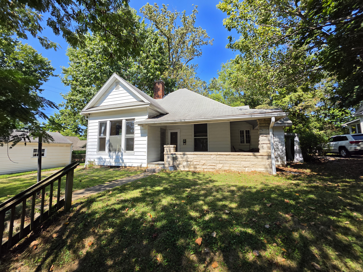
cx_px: 182
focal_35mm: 13
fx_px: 136
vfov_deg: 89.9
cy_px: 136
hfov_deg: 106.2
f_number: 1.9
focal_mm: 2.2
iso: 32
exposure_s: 1/1465
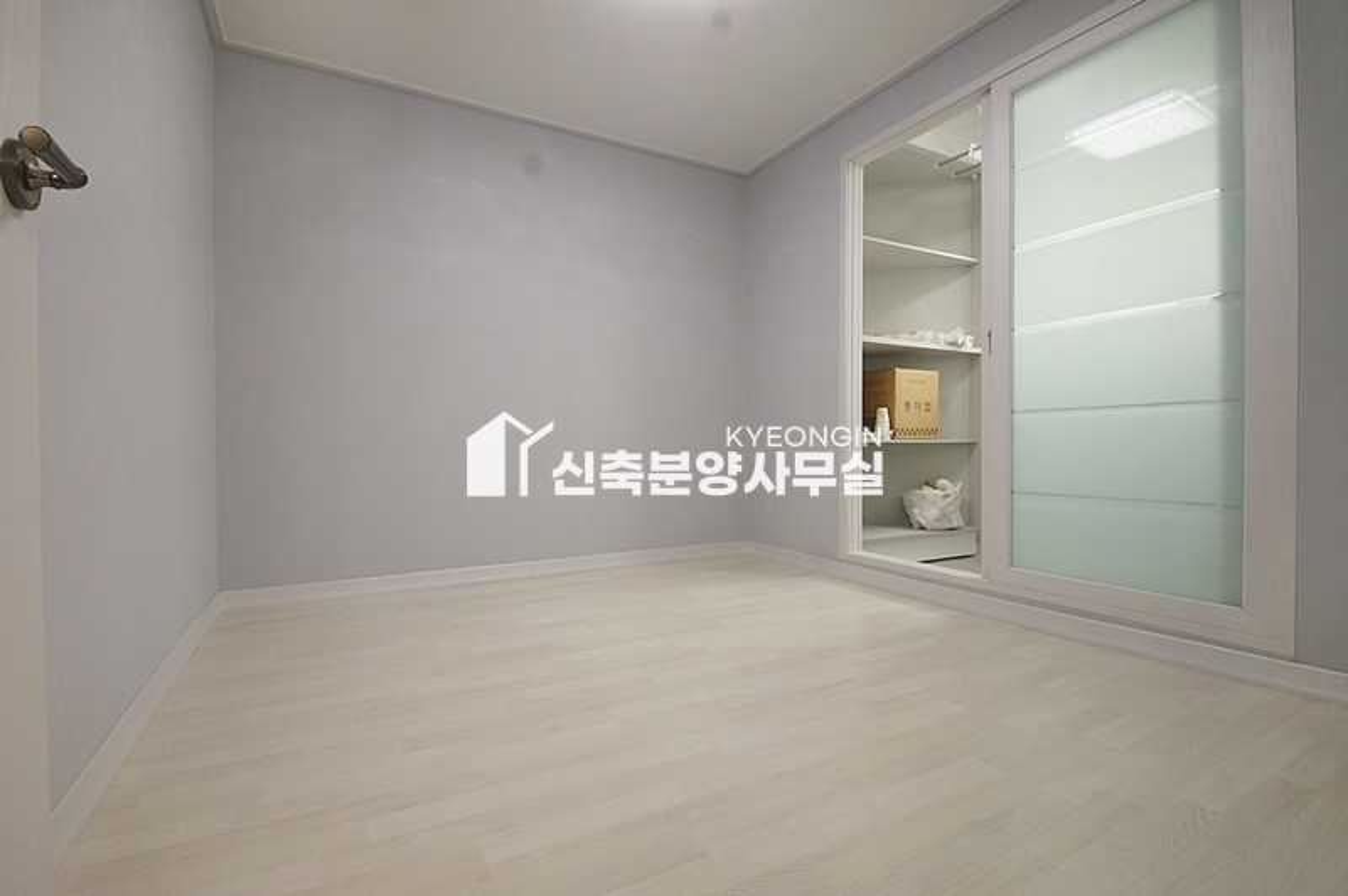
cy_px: 448
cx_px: 674
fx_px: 561
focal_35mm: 15
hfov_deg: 100.4
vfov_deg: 77.2
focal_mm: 10
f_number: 9
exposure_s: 1/40
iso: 800
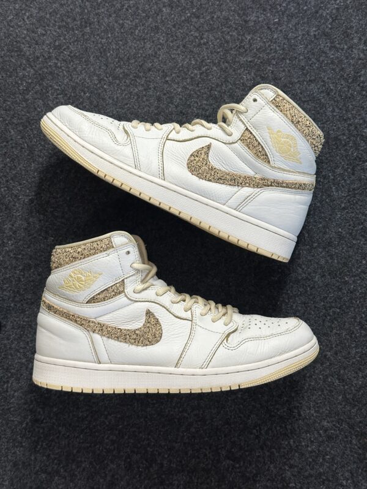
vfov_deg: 39.6
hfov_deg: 30.3
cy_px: 244
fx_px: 678
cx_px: 184
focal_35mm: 48
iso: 160
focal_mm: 6.86
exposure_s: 1/50
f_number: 1.78
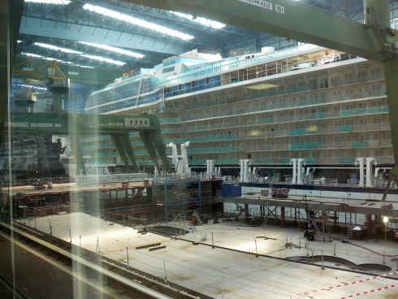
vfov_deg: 39.7
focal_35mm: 36
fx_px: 414
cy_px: 150
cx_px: 199
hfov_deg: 51.3
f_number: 2.8
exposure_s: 1/30
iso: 125
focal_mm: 6
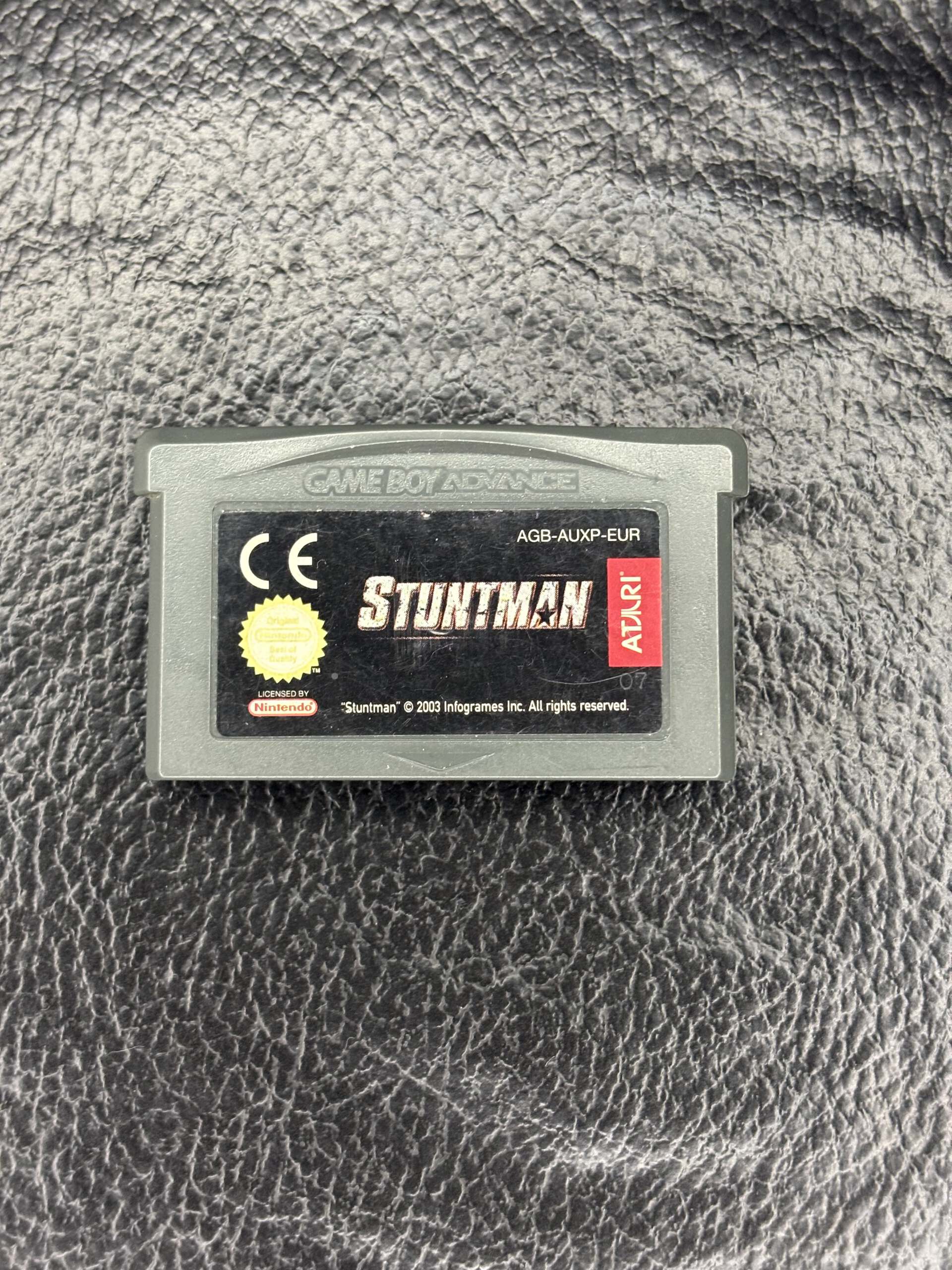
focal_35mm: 52
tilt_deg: -83.6
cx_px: 476
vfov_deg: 36.8
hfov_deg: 28.0
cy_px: 635
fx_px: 1907
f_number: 1.6
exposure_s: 1/40
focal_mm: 5.96
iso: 160
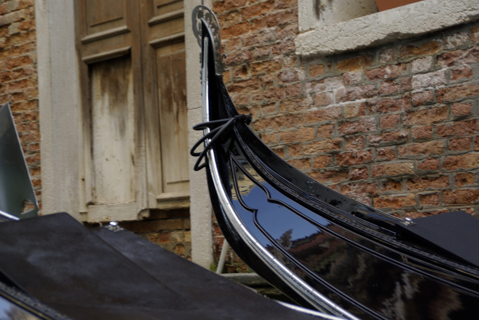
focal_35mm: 102
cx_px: 240
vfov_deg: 13.5
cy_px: 160
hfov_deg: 20.0
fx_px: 1359
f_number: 5.6
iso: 280
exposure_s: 1/45
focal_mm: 68
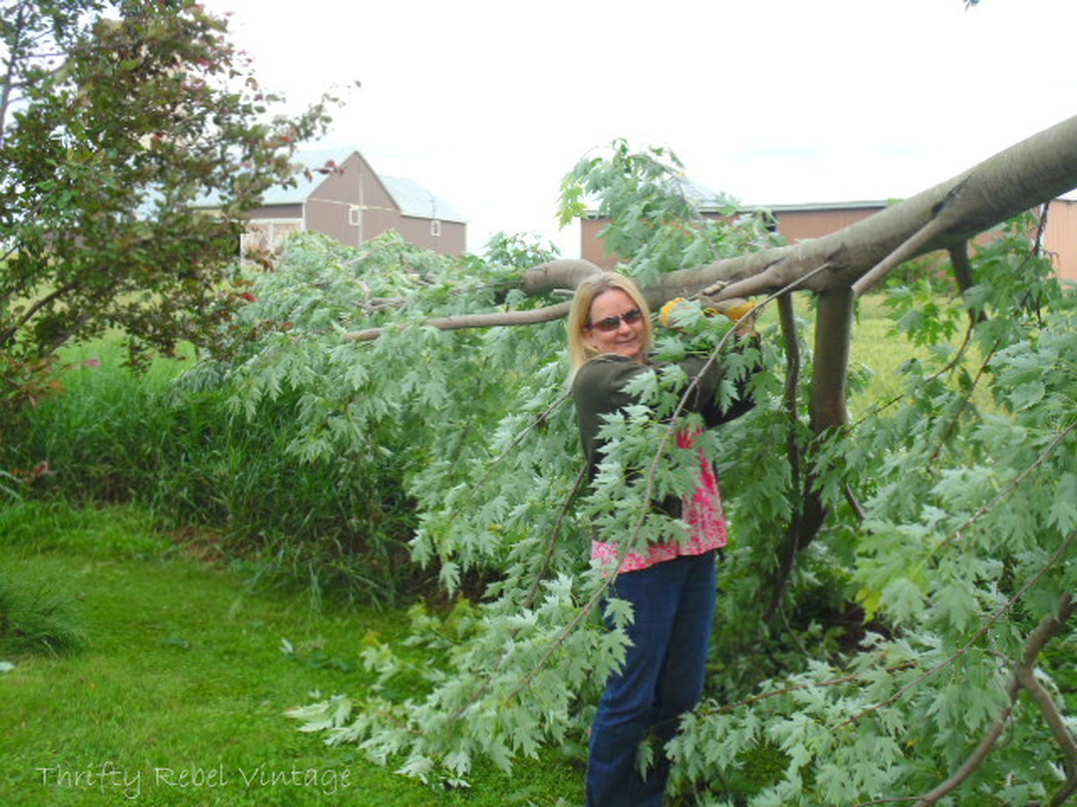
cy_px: 404
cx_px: 538
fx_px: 1276
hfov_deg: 45.8
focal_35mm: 41
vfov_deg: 35.1
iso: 80
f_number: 3.6
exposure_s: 1/160
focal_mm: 7.4
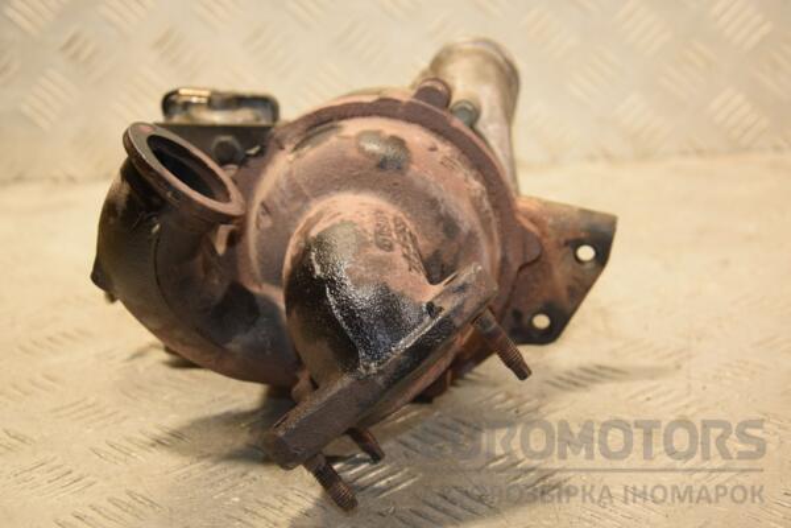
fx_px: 1582
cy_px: 264
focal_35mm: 72
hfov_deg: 28.1
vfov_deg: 18.9
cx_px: 396
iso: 800
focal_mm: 48
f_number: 5
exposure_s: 1/200
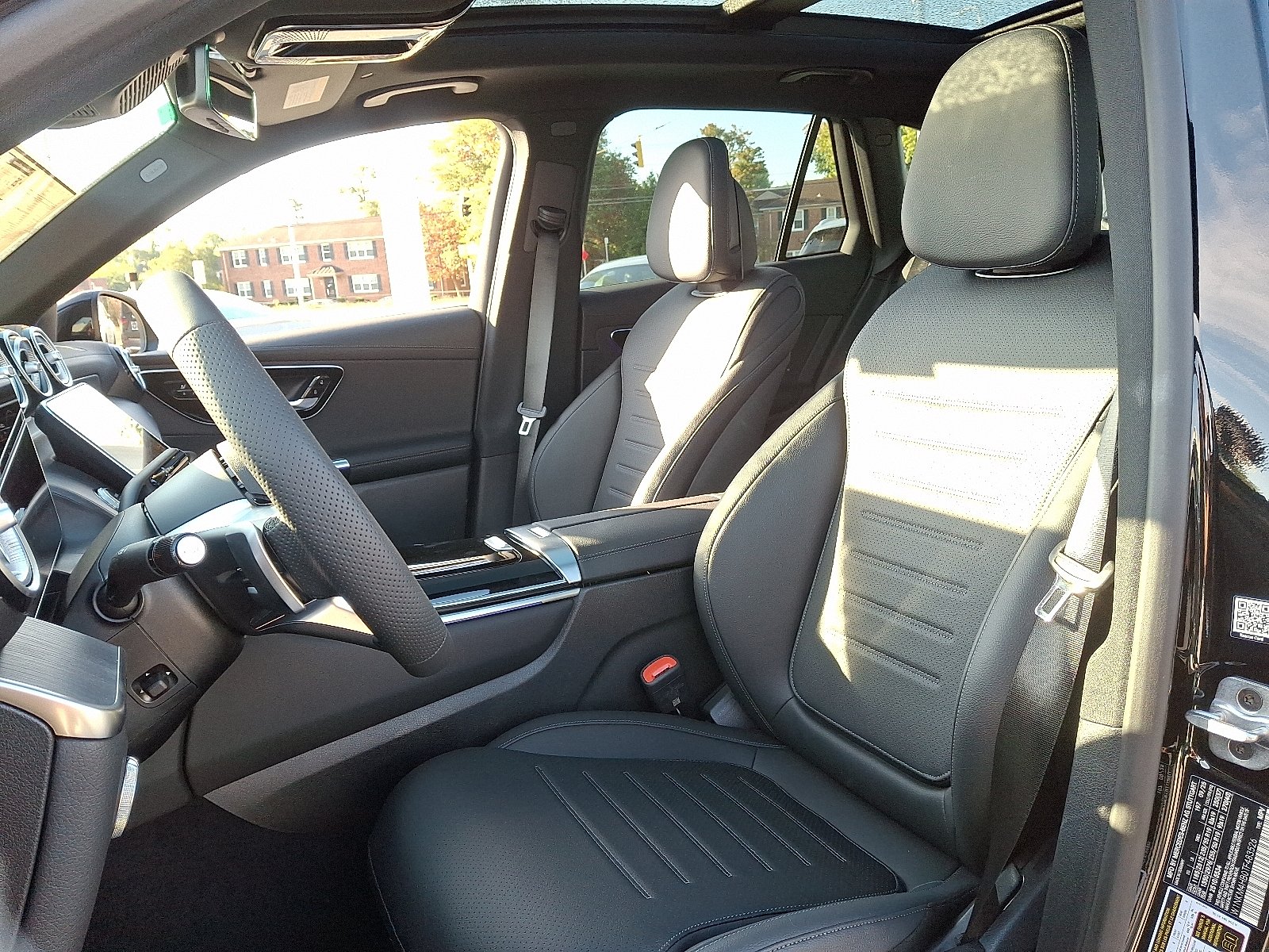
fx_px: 916
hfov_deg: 69.4
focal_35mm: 25
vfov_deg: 54.9
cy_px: 476
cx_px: 634
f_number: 1.8
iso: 42
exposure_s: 1/120
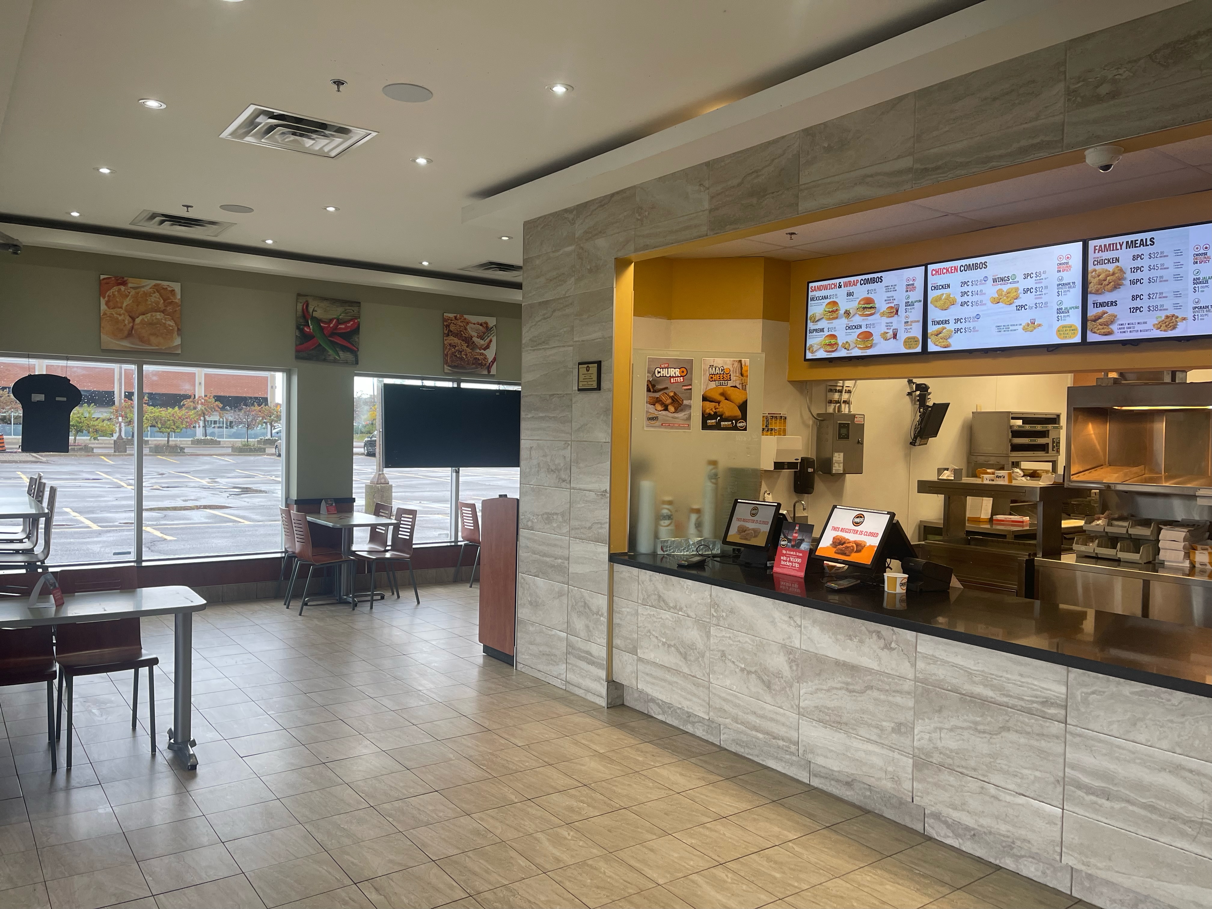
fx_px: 910
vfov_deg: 53.1
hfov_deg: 67.3
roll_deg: -1.4
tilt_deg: -2.4
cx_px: 606
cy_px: 454
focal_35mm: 26
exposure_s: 1/120
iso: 100
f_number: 1.6
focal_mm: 5.1
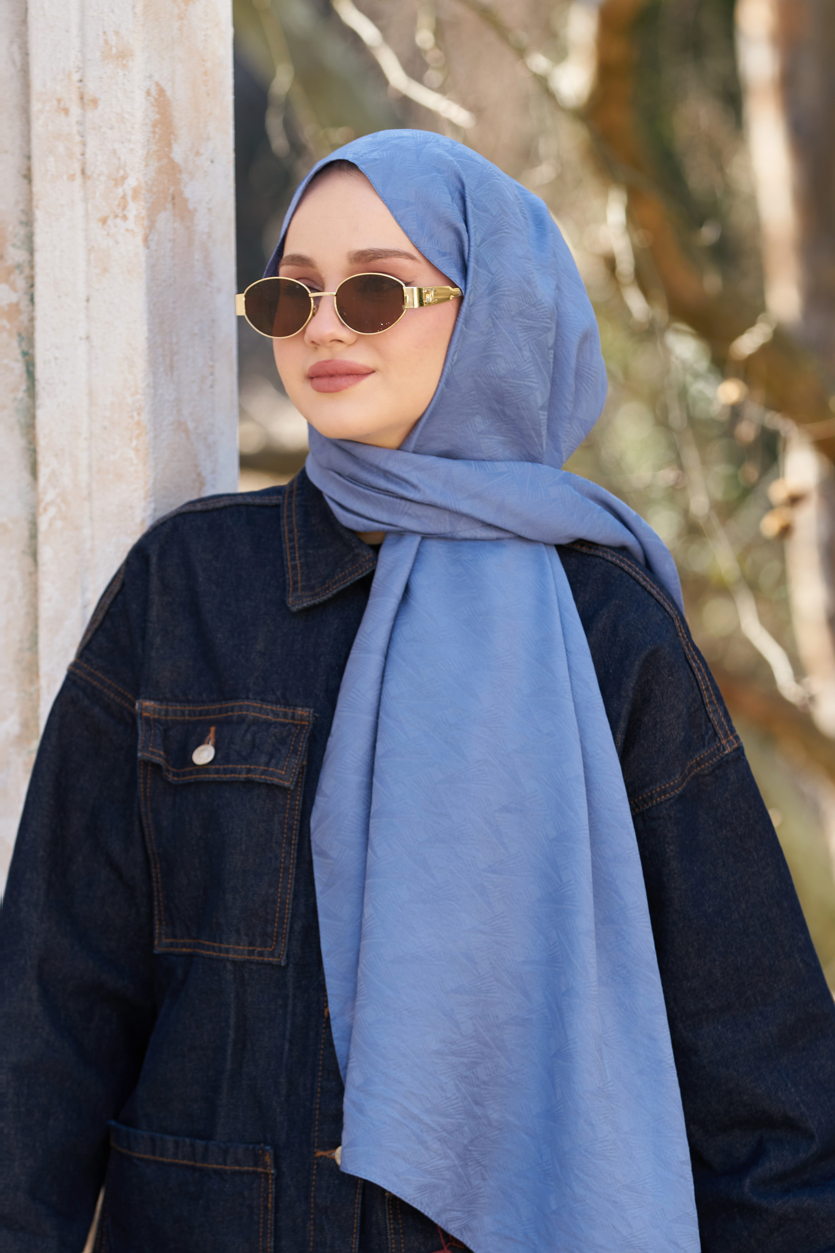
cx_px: 418
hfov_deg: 11.1
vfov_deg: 16.7
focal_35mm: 123
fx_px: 4278
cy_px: 626
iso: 200
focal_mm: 123
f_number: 4.5
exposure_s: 1/200
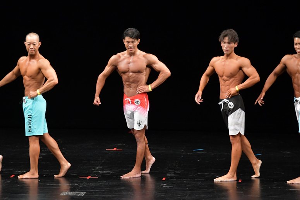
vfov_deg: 5.7
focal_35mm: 240
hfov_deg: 8.6
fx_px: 1999
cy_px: 100
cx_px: 150
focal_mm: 160
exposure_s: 1/400
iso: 3200
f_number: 5.6
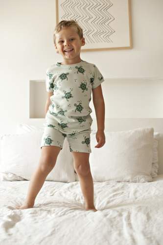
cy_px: 122
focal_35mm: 50
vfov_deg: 39.6
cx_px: 82
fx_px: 340
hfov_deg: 27.0
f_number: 3.5
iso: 640
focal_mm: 50
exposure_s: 1/125
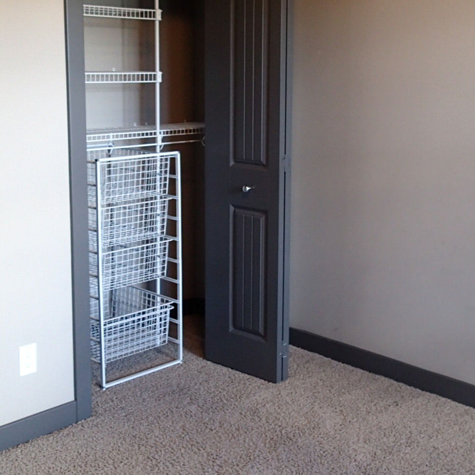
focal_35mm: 48
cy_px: 185
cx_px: 256
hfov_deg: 35.3
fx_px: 745
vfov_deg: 35.2
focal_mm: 4.5
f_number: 2
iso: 200
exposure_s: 1/40
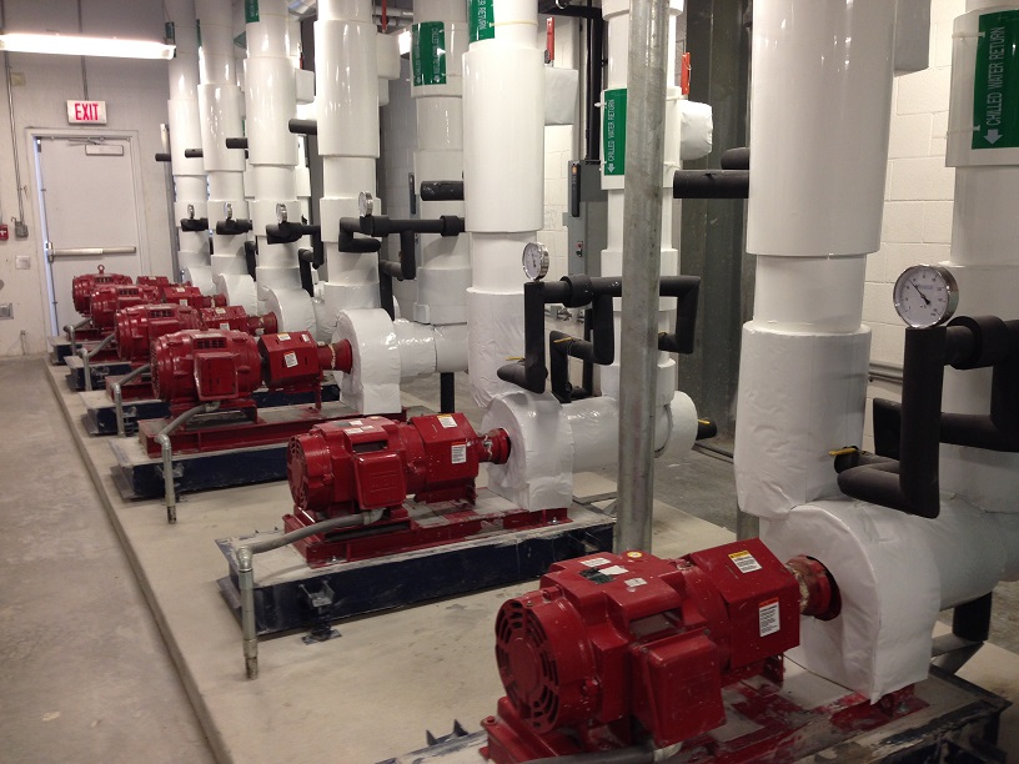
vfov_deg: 42.9
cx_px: 510
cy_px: 382
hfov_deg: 55.4
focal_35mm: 33
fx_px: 971
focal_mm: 4.12
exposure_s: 1/20
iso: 64
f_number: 2.4
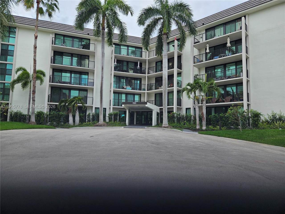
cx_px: 142
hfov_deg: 73.9
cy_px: 107
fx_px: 189
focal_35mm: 23
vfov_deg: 58.9
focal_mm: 5.4
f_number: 1.8
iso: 25
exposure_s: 1/1276
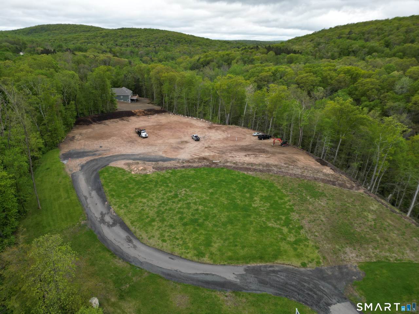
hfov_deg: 71.6
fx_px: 291
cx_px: 210
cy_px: 157
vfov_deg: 56.8
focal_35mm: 24
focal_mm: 6.72
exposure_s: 1/1500
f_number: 1.7
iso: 200
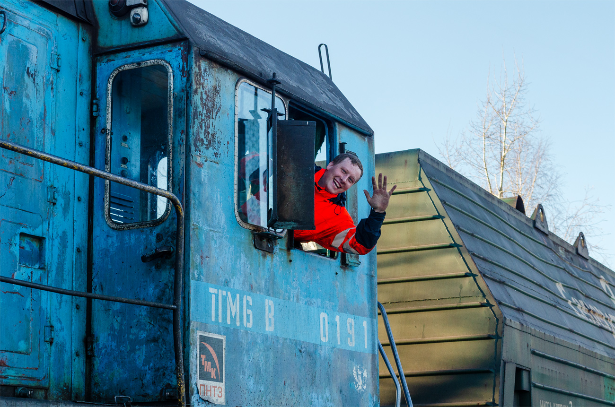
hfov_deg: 28.1
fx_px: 1227
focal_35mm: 72
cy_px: 204
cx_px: 308
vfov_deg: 18.8
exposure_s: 1/250
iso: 200
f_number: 7.1
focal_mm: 48
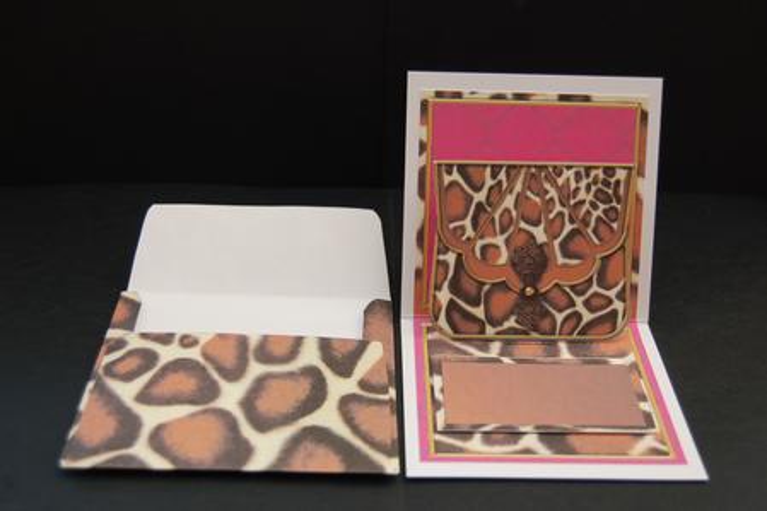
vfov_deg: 25.7
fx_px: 1118
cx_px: 384
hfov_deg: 37.9
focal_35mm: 52
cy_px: 256
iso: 400
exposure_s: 1/100
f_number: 5
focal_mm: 35
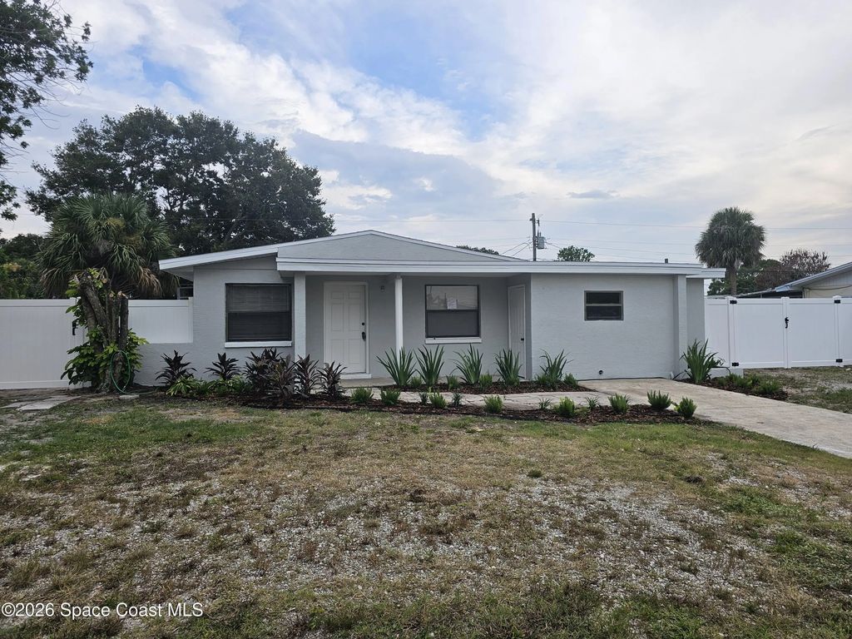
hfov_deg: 73.9
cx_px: 426
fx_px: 566
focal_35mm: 23
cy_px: 320
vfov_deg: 58.9
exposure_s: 1/219
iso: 10
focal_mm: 6.3
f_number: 1.7
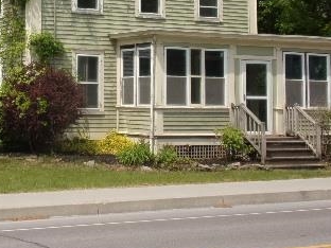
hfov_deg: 24.2
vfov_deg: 18.0
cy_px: 10
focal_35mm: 80
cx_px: 88
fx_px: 765
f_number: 3.9
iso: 80
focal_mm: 7
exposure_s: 1/950
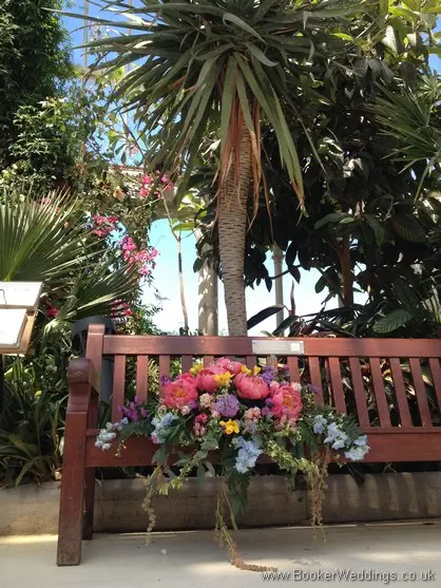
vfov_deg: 52.6
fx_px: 594
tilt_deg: +14.8
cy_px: 294
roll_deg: -0.3
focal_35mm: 35
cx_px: 220
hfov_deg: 40.7
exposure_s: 1/312
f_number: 2.4
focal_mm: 4.28
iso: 50
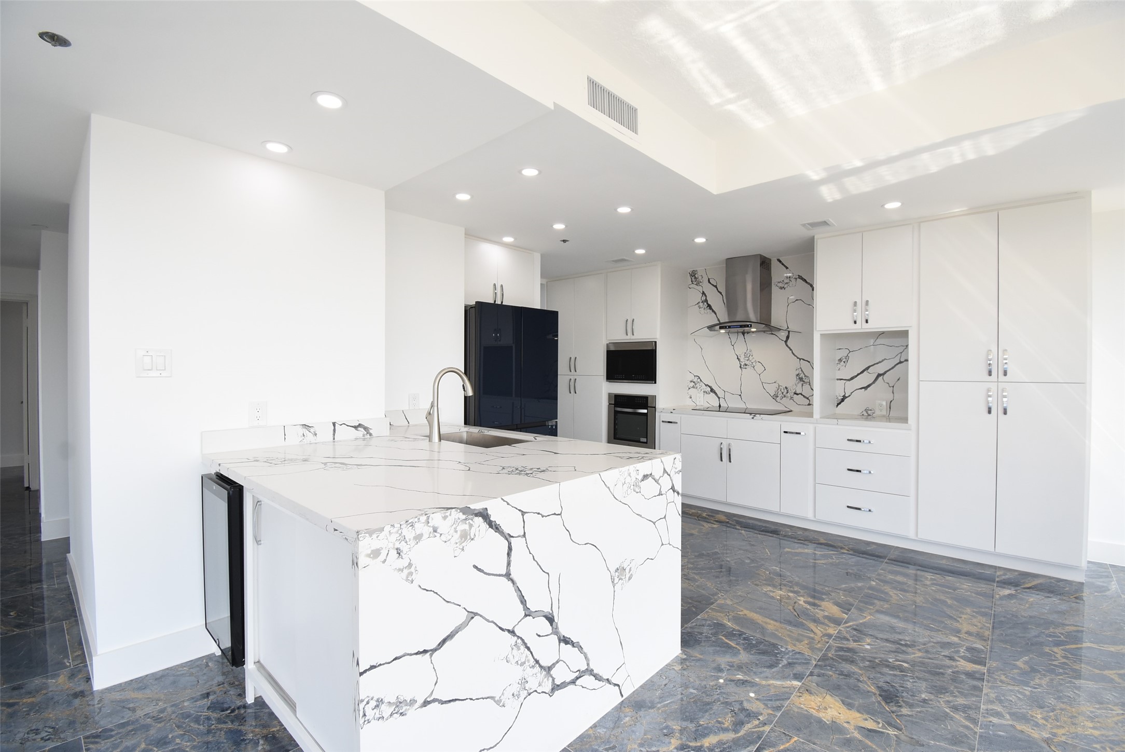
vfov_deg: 77.4
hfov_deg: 100.4
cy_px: 376
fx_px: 469
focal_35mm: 15
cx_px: 562
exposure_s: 1/160
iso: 500
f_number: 7.1
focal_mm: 10
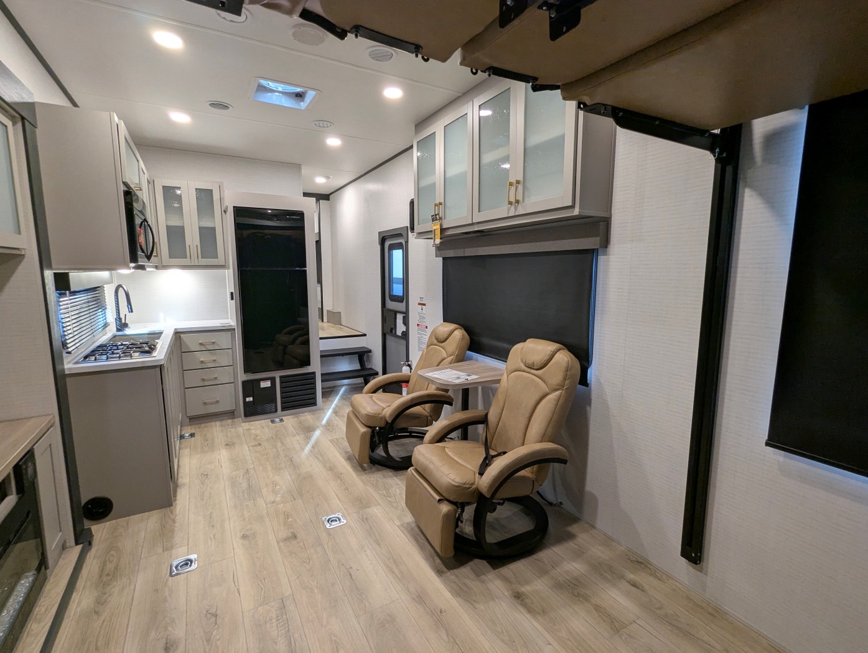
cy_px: 326
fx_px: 402
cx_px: 434
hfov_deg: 94.4
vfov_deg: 78.2
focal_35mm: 16
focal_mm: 2.35
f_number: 2.2
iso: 82
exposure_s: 1/28.5
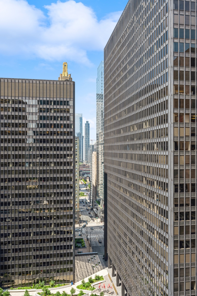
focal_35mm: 30
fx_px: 246
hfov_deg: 43.6
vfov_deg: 62.0
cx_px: 98
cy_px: 148
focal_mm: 30
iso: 100
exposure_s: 1/100
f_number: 11
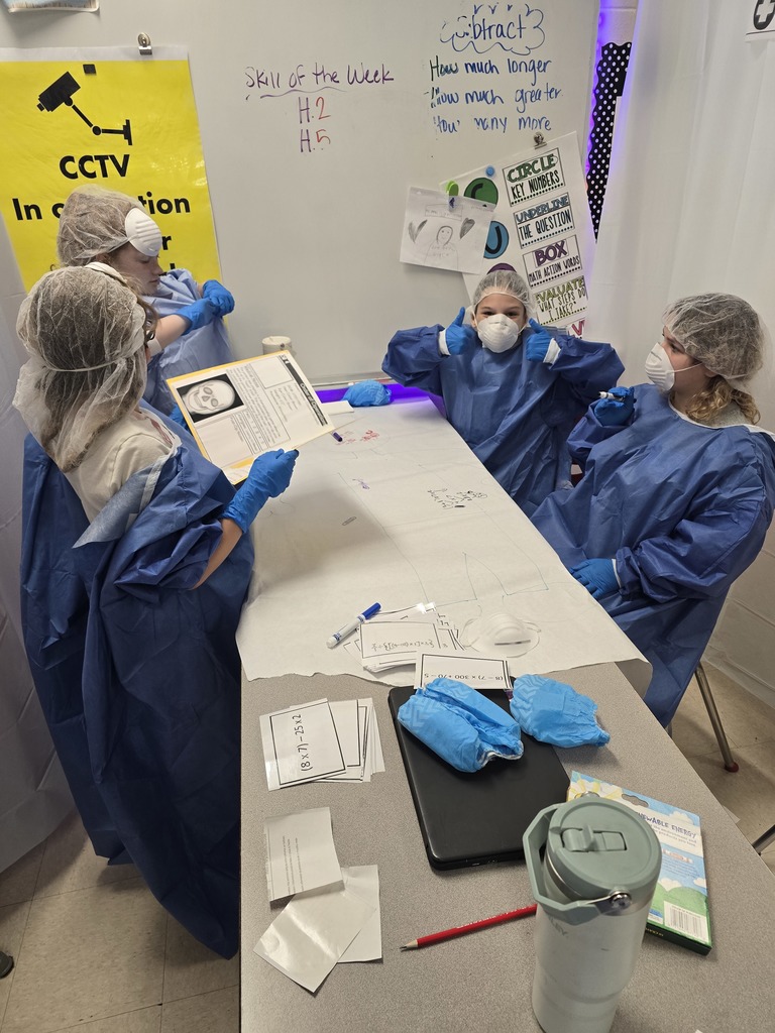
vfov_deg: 73.9
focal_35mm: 23
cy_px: 516
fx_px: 687
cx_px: 388
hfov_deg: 58.9
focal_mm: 6.3
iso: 200
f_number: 1.7
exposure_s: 1/120
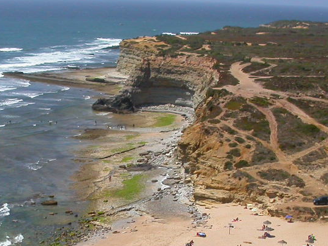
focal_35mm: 91
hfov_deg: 21.4
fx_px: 862
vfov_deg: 16.1
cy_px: 212
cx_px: 102
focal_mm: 7.85
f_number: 7.5
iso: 100
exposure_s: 1/498
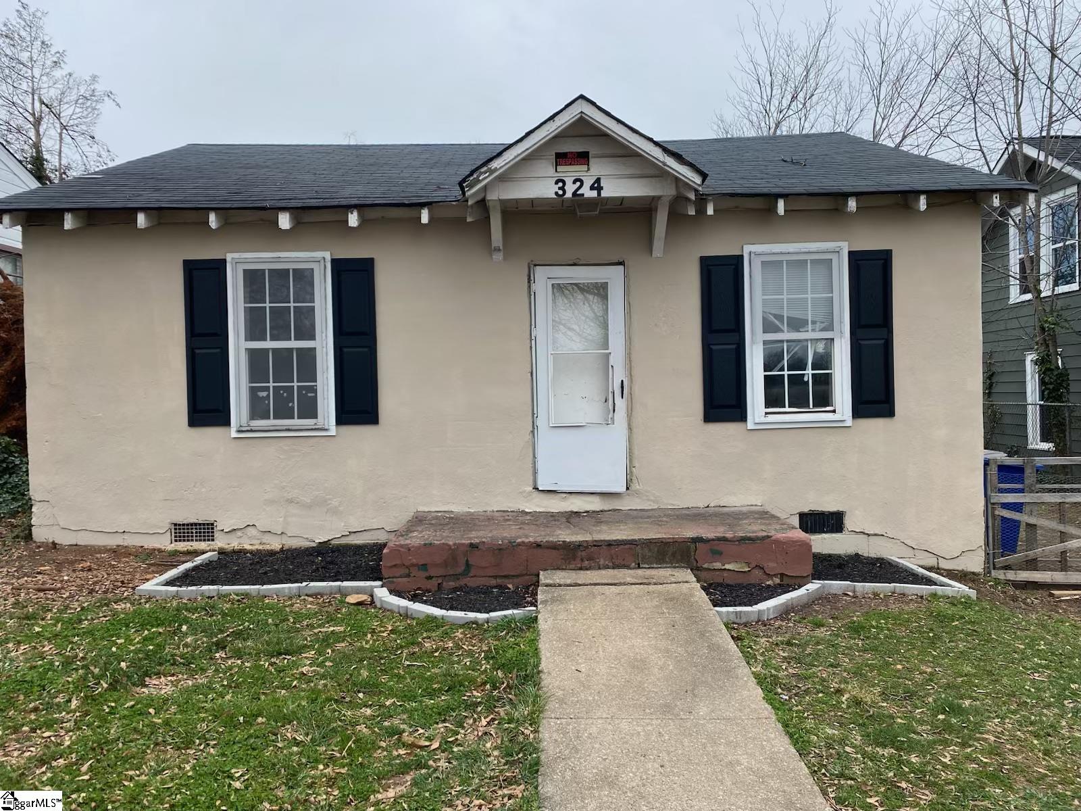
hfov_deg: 67.3
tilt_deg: +0.0
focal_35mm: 26
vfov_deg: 53.1
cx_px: 540
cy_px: 406
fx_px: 812
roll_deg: +2.5
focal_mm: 4.25
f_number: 1.8
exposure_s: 1/898
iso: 32
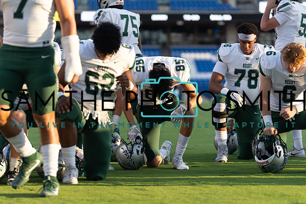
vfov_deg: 9.4
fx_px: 1241
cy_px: 102
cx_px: 153
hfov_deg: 14.1
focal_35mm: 146
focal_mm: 146
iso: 500
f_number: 3.2
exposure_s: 1/1250
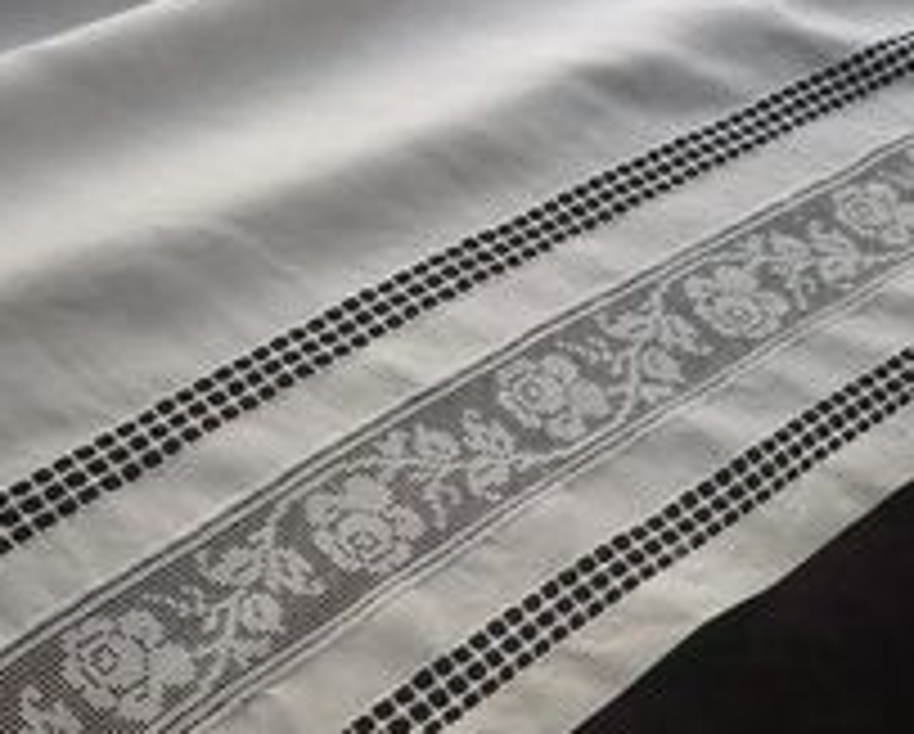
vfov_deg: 20.7
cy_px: 360
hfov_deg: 25.7
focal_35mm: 74
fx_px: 2005
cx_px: 468
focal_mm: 5.8
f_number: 2.8
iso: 400
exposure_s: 1/160
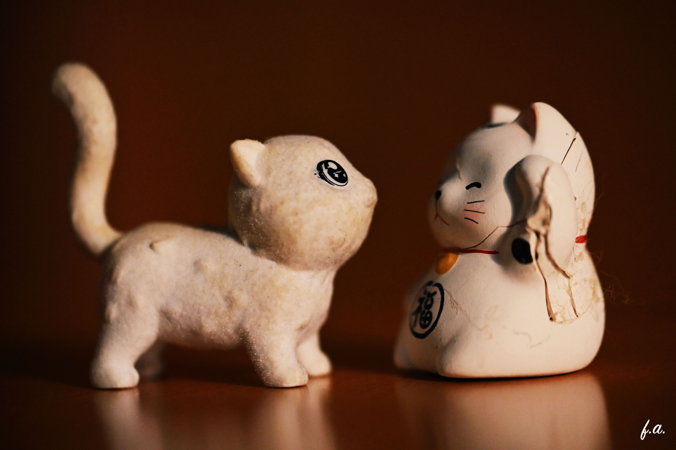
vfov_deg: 15.2
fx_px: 1689
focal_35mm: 90
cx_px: 338
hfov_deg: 22.6
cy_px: 225
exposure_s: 1/100
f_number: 3.5
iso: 6400
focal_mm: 90
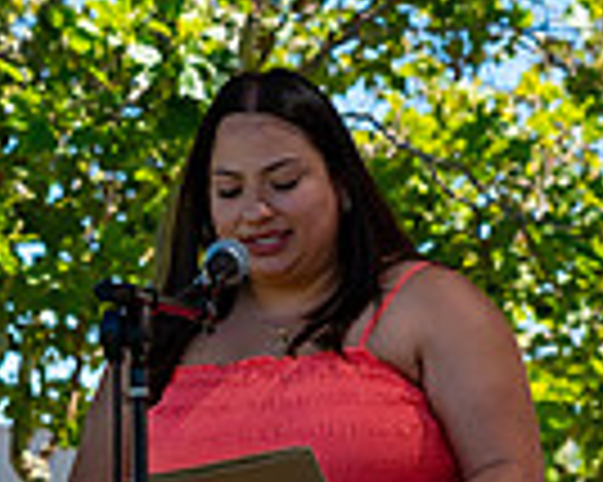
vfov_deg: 5.4
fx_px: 5065
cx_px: 306
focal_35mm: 284
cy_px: 651
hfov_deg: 6.8
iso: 320
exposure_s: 1/1600
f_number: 5.6
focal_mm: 70
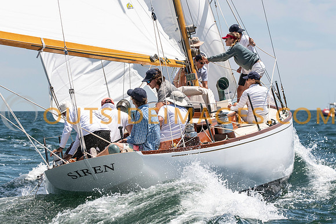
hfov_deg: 12.4
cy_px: 112
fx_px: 1552
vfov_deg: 8.3
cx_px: 168
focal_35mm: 166
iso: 320
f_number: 5.6
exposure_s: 1/2500
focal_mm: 105
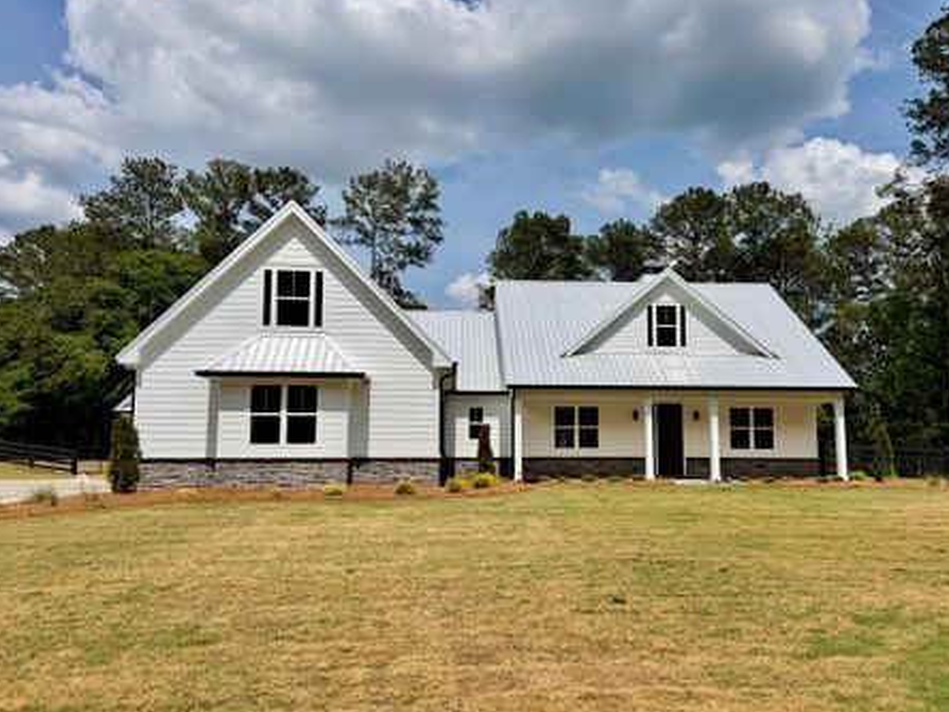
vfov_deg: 51.3
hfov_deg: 65.2
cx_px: 517
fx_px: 740
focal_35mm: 27
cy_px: 380
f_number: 1.78
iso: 80
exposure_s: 1/10309
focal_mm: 6.76
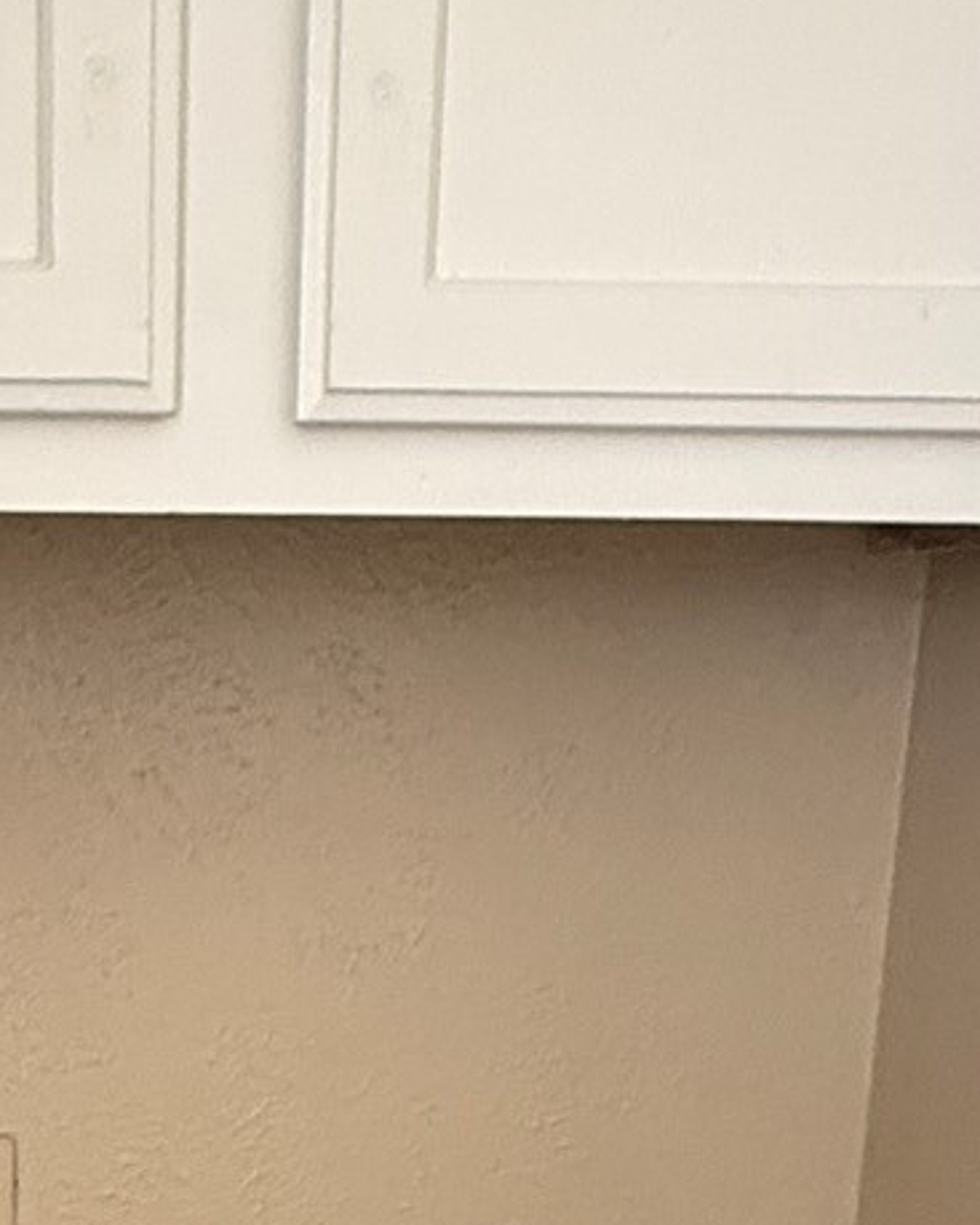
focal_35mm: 61
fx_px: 2212
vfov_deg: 27.9
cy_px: 1393
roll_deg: +0.4
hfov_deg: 24.2
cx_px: 83
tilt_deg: -18.7
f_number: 2.2
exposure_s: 1/60
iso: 400
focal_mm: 2.22
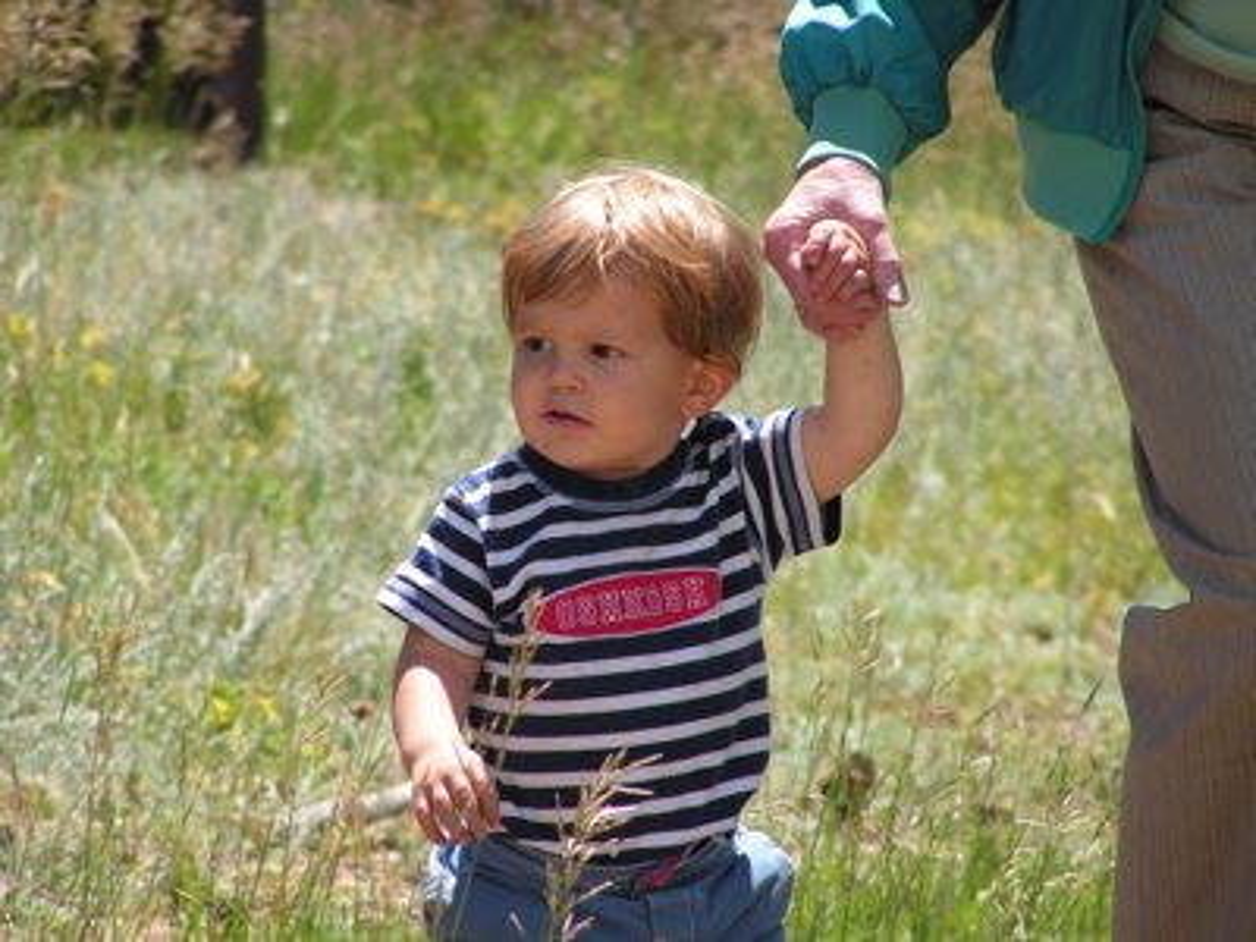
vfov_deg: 3.9
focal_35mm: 380
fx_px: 13788
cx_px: 628
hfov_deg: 5.2
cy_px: 471
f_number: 3.7
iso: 50
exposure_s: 1/500
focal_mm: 63
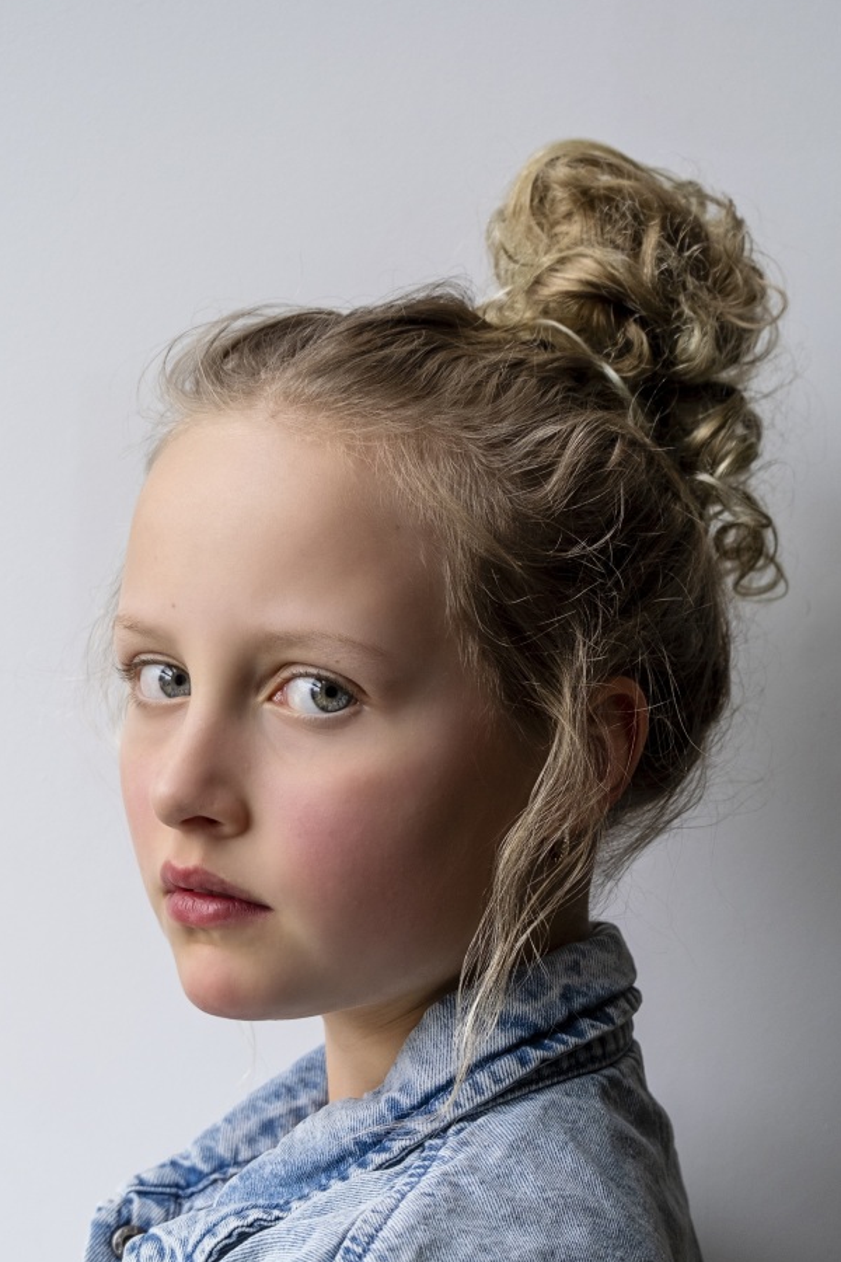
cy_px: 820
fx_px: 3504
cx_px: 387
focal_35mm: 100
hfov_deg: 13.7
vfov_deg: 20.4
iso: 400
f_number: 4.5
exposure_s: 1/150
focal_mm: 50
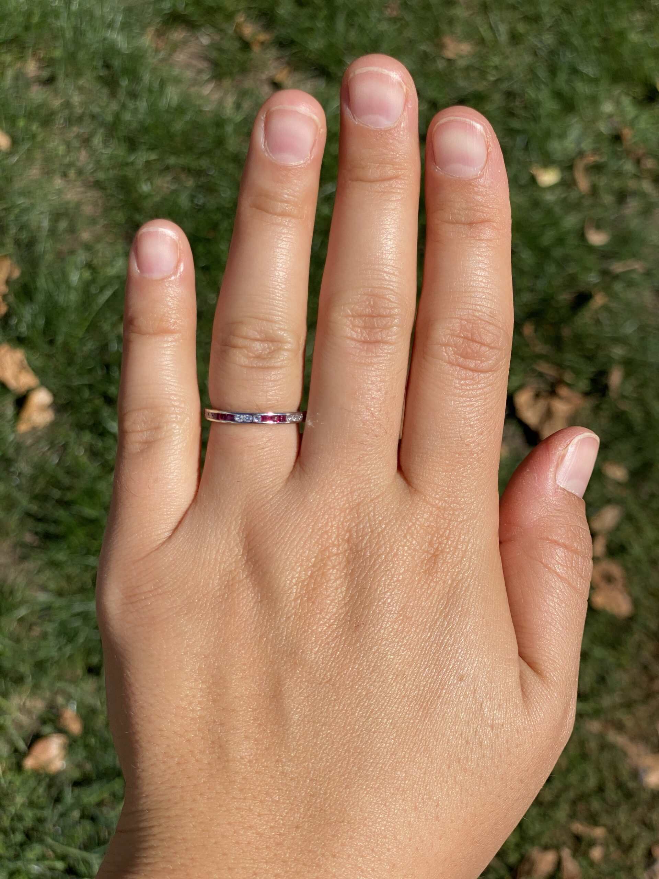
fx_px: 1320
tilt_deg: -52.7
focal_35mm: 52
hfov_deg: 28.0
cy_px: 440
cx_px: 330
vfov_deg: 36.8
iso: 25
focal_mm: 6
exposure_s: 1/3195
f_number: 2
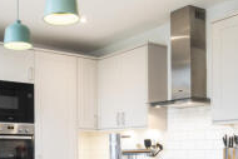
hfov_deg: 37.1
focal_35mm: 51
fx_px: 339
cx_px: 41
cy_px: 137
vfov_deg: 25.7
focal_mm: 20.5
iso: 250
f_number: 16
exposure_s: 1/1.25
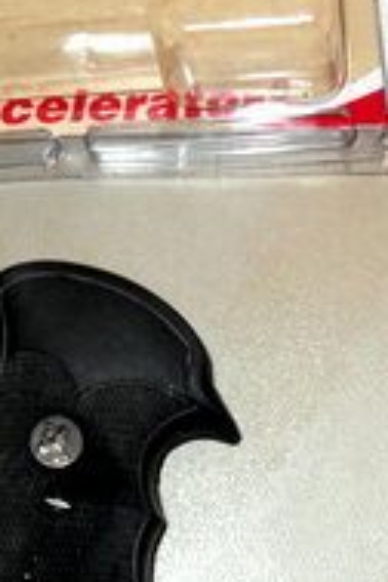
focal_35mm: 77
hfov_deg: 17.7
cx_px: 222
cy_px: 296
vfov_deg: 26.3
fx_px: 1245
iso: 200
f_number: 2.8
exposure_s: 1/45
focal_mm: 6.2
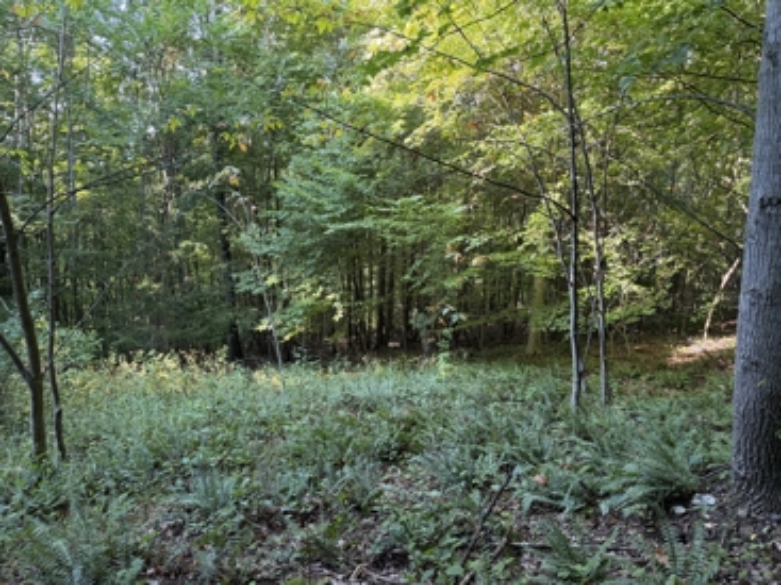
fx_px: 541
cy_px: 292
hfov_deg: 71.6
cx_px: 390
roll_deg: -3.2
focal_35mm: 24
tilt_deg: -12.6
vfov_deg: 56.8
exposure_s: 1/121
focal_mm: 6.76
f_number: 1.78
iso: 200
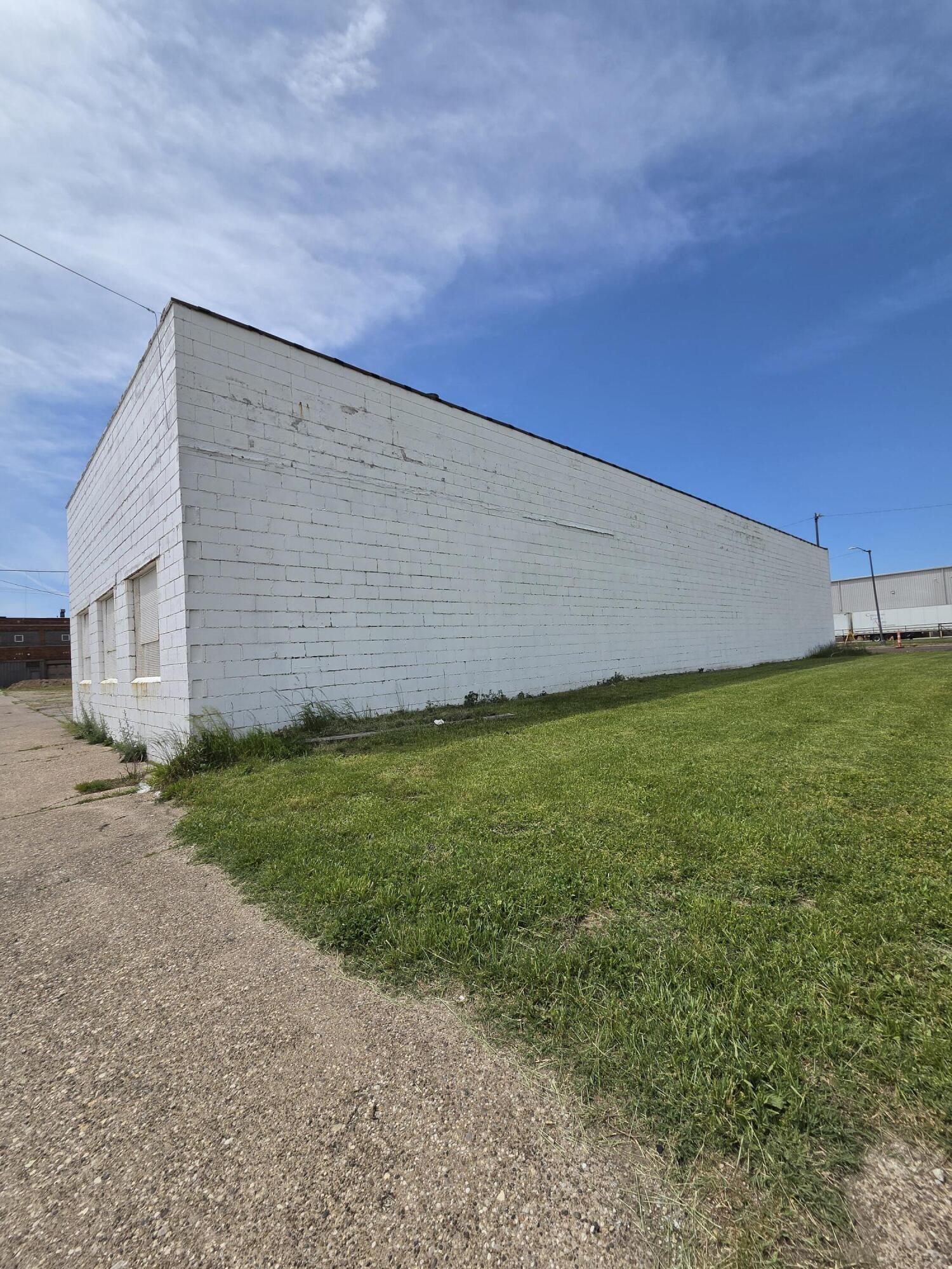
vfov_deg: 106.2
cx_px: 476
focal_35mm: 13
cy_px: 634
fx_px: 477
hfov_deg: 89.9
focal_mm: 2.2
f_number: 2.2
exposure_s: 1/5636
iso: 100
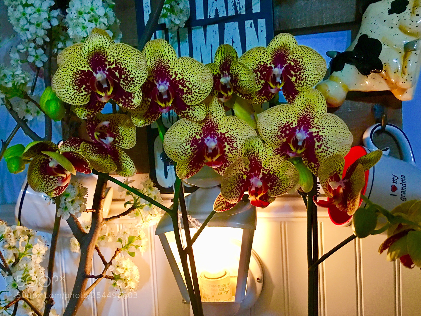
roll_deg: -1.2
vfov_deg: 48.3
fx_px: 353
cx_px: 210
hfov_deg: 61.6
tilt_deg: -3.0
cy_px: 158
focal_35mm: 29
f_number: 2.2
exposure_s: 1/4
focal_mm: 4.15
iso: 64
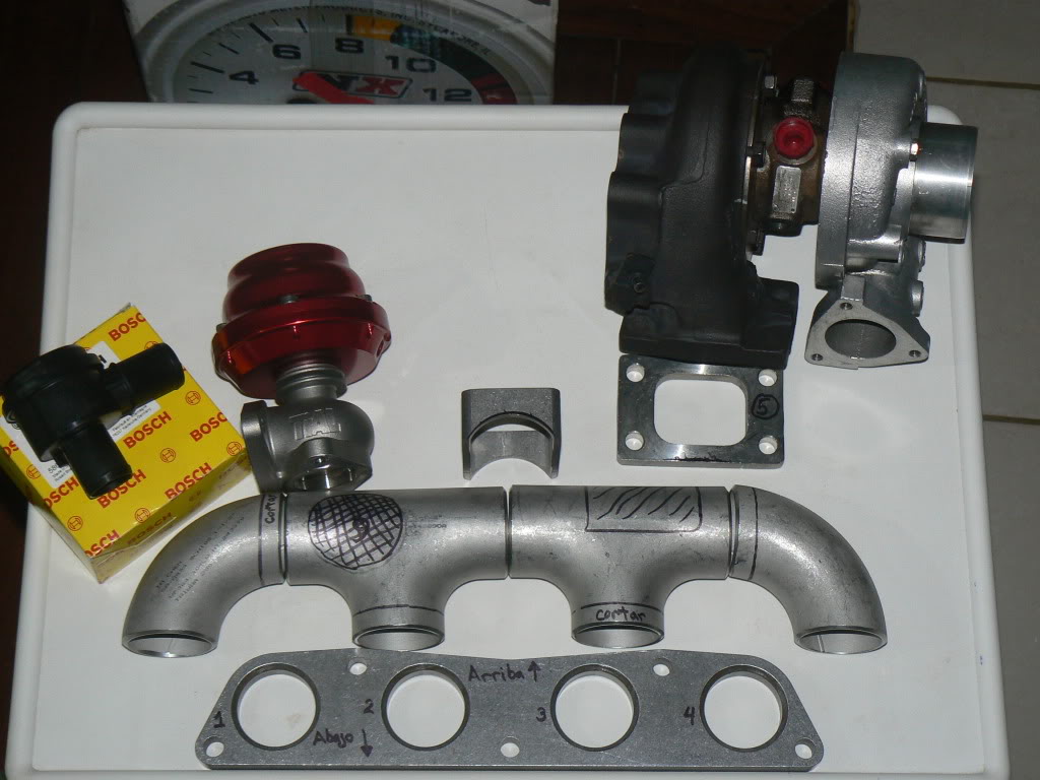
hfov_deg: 26.3
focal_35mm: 74
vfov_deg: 19.9
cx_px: 520
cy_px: 390
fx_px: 2223
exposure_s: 1/30
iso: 100
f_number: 3.2
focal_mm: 12.4
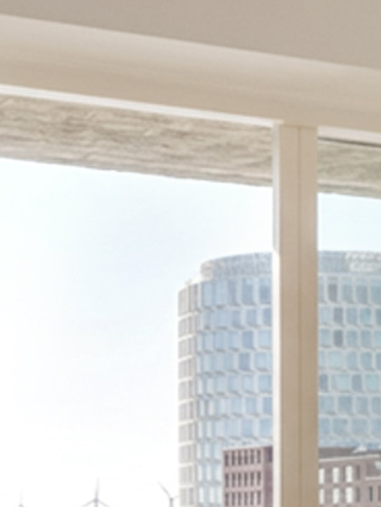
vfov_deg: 14.6
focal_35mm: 132
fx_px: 1937
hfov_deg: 10.5
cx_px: 700
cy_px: 546
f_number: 11
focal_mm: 33
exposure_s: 1/40
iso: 100
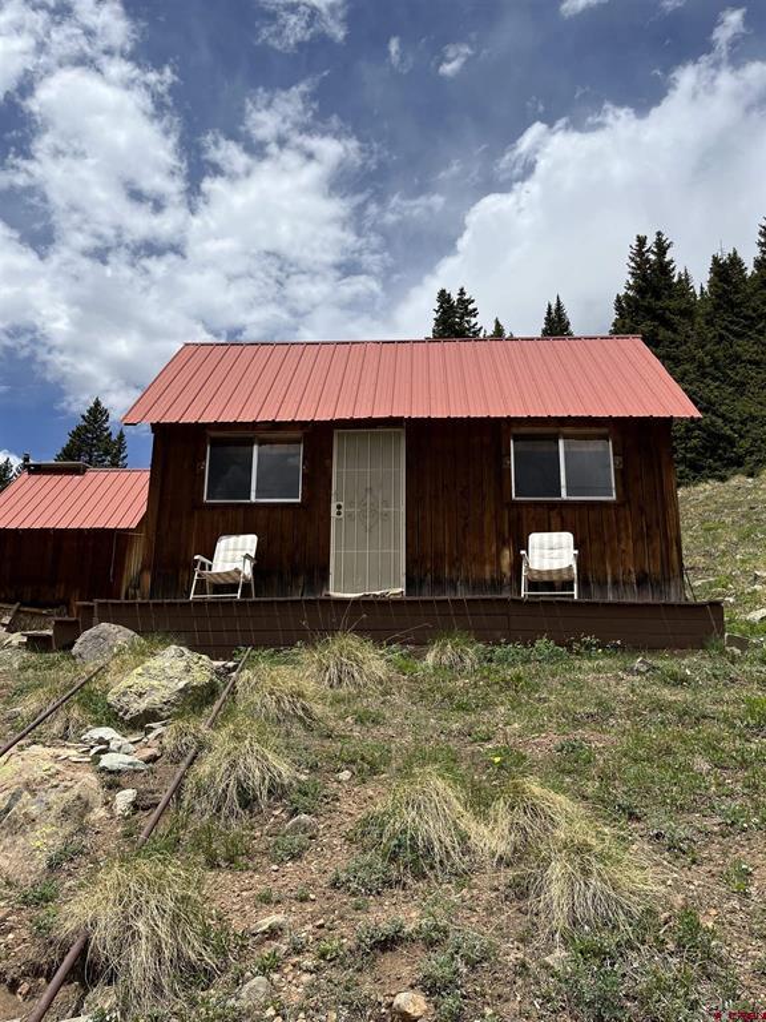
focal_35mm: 26
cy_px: 511
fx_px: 767
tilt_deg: +15.2
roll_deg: -0.9
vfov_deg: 67.3
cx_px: 383
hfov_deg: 53.1
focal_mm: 5.1
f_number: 1.6
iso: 50
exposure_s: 1/6897
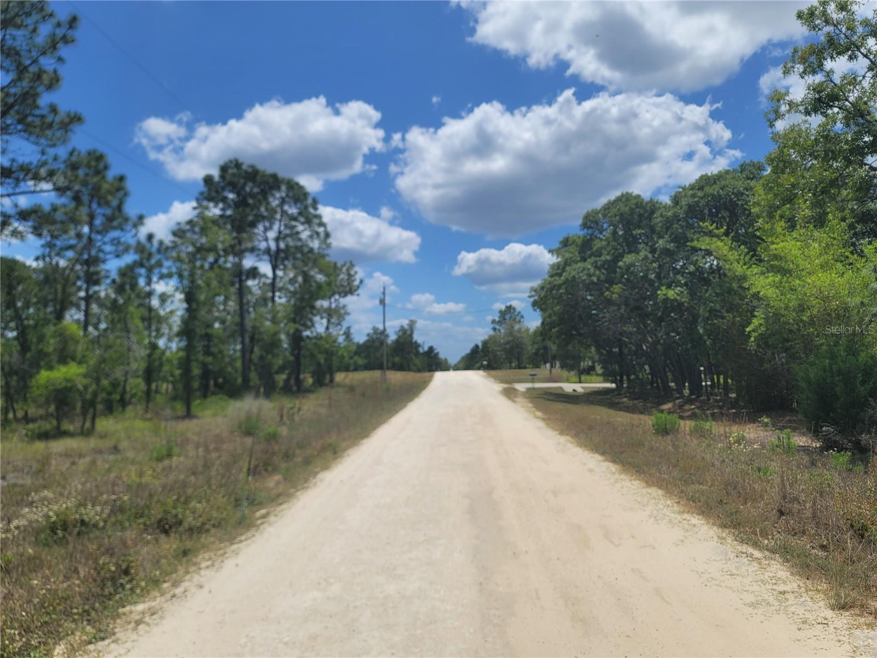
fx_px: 633
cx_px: 438
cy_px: 329
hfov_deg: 69.4
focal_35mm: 25
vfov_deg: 54.9
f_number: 1.8
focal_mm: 7
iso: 20
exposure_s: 1/2111
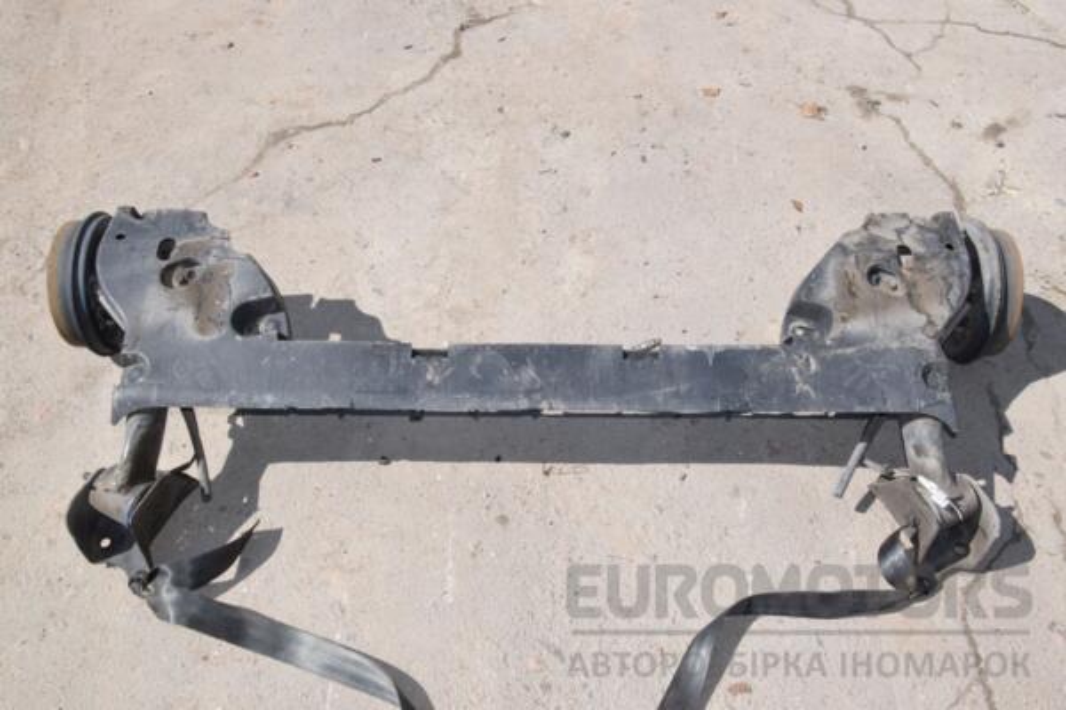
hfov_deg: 57.2
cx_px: 533
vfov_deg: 40.0
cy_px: 355
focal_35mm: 33
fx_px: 977
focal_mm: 22
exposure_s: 1/200
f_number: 25
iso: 800
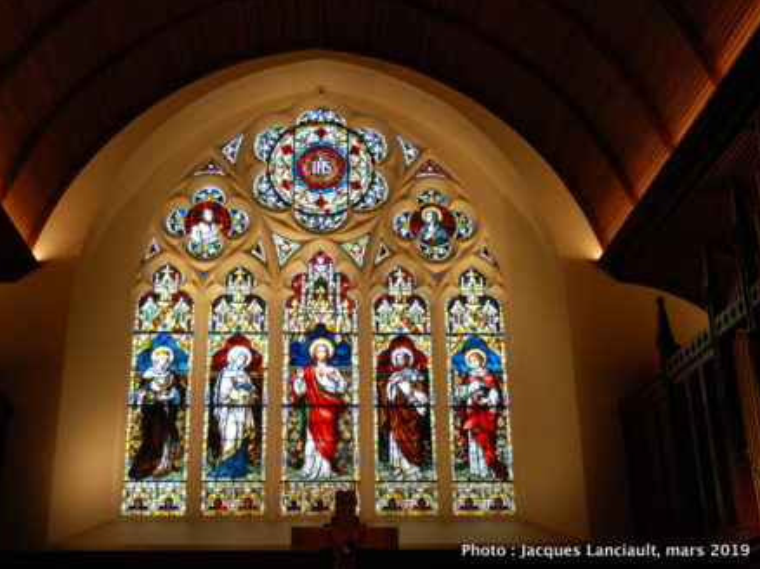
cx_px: 337
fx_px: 978
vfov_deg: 32.5
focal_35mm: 45
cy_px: 285
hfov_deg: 42.4
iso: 500
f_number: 5
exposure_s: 1/100
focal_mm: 27
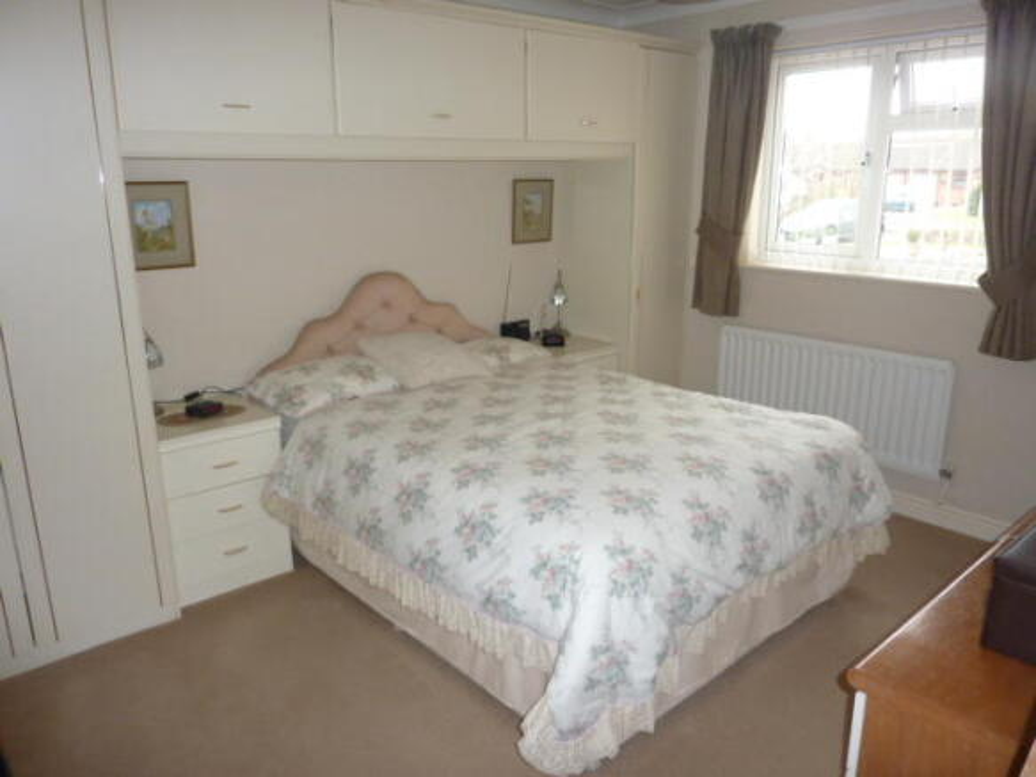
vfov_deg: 54.9
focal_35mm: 25
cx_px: 518
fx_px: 748
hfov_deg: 69.4
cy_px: 388
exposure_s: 1/30
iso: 160
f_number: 3.3
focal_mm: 4.1
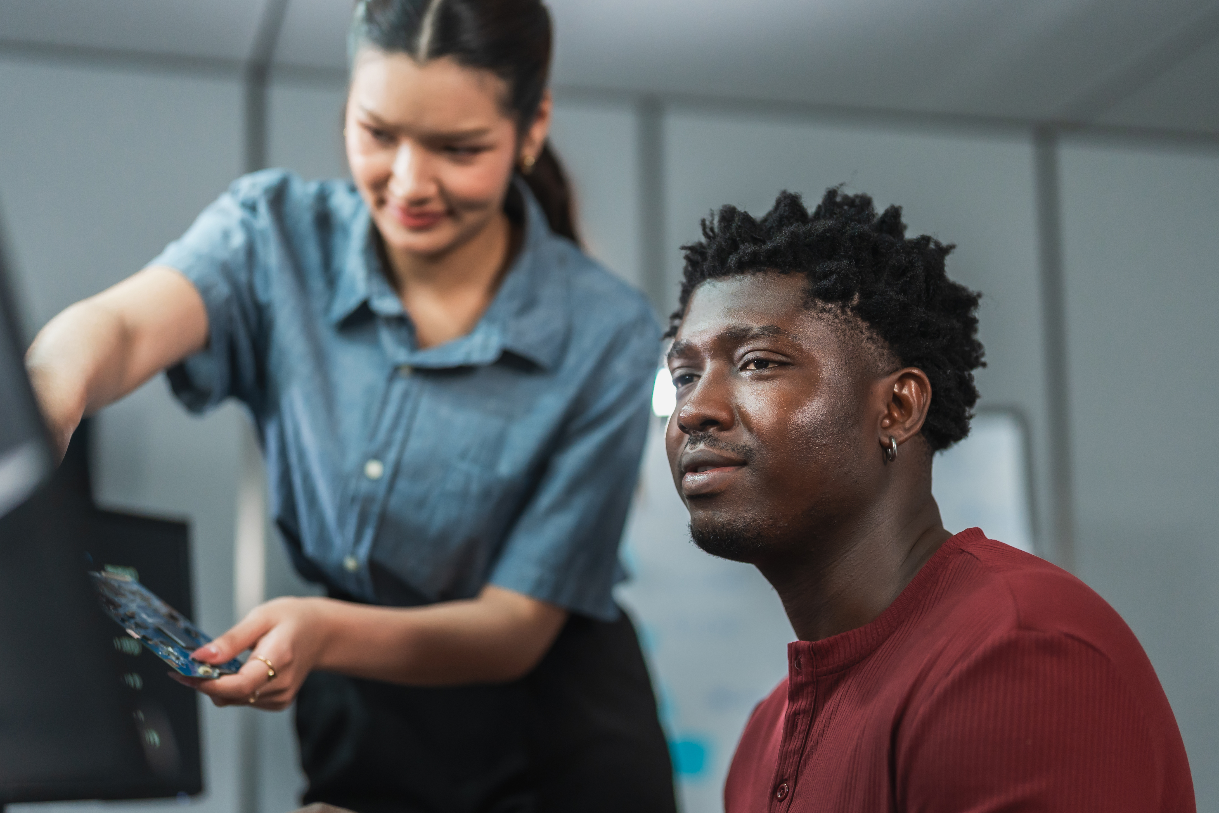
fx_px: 2201
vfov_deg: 20.9
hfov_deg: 31.0
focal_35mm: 65
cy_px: 475
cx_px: 634
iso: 800
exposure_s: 1/200
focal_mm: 50
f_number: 1.4
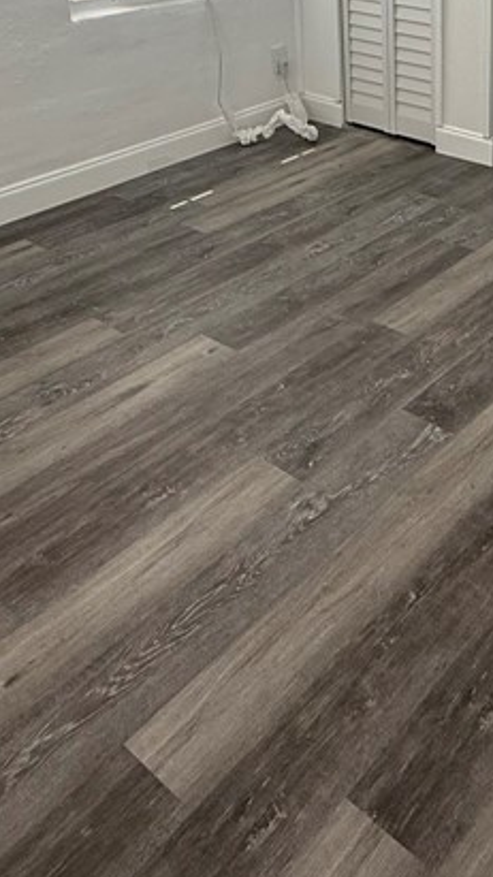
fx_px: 884
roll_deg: -0.6
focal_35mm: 38
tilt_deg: -15.9
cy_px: 87
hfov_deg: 29.4
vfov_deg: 47.4
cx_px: 476
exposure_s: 1/99
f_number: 2.2
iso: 100
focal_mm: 2.22
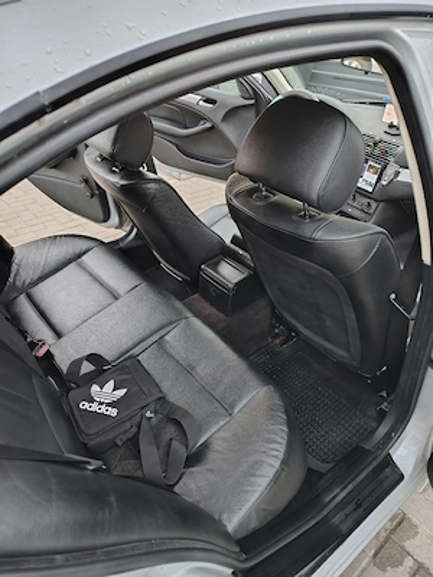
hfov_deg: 56.8
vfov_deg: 71.6
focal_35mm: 24
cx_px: 216
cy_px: 288
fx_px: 400
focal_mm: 5.56
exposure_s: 1/50
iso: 1076
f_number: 1.8
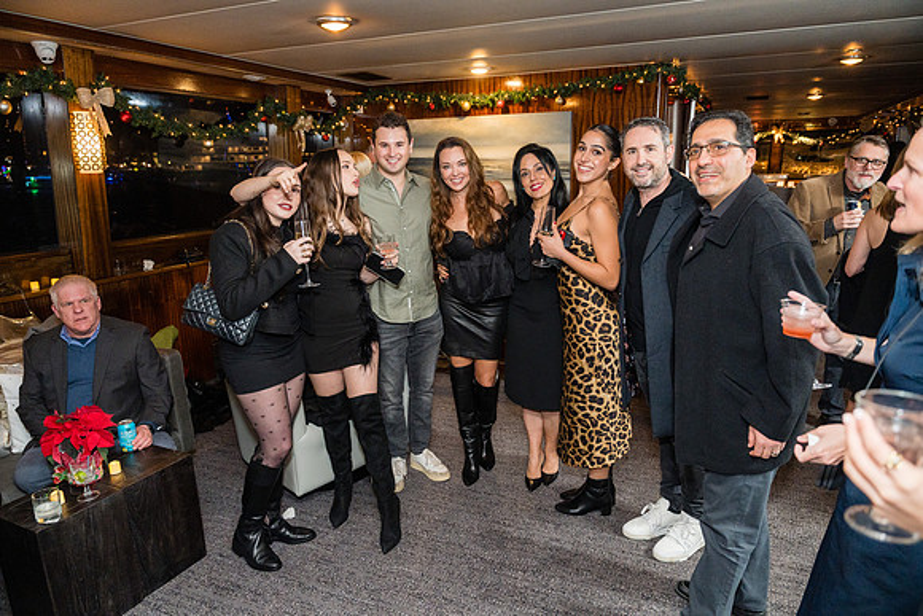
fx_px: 615
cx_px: 462
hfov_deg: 73.7
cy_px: 308
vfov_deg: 53.2
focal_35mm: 24
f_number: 3.2
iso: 2500
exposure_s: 1/250
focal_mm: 24
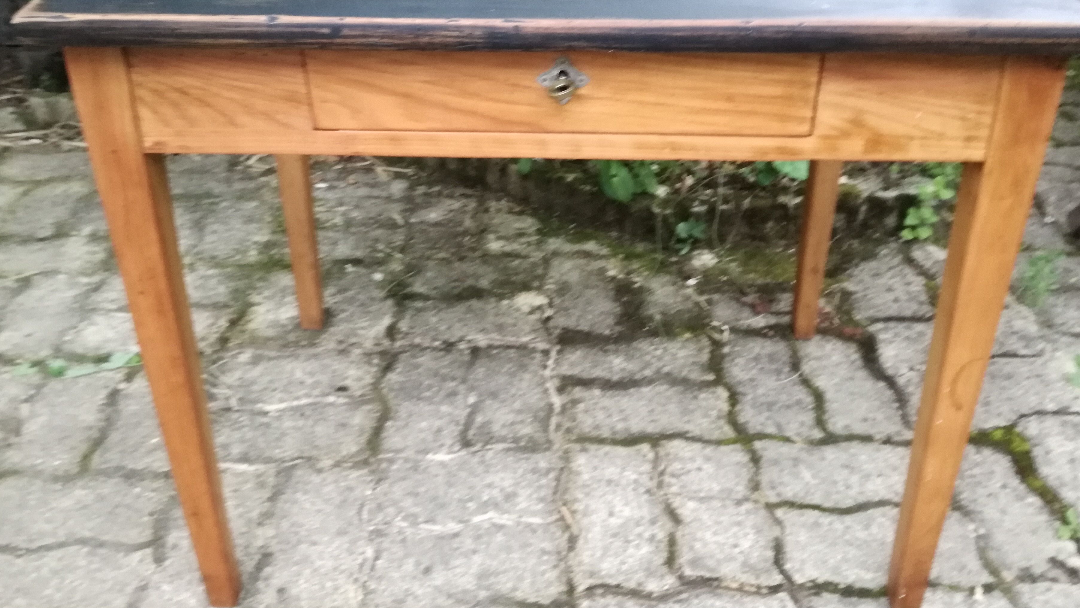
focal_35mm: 34
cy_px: 220
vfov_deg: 34.4
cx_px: 561
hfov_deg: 58.0
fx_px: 974
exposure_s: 1/25
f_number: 2
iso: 500
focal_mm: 3.79
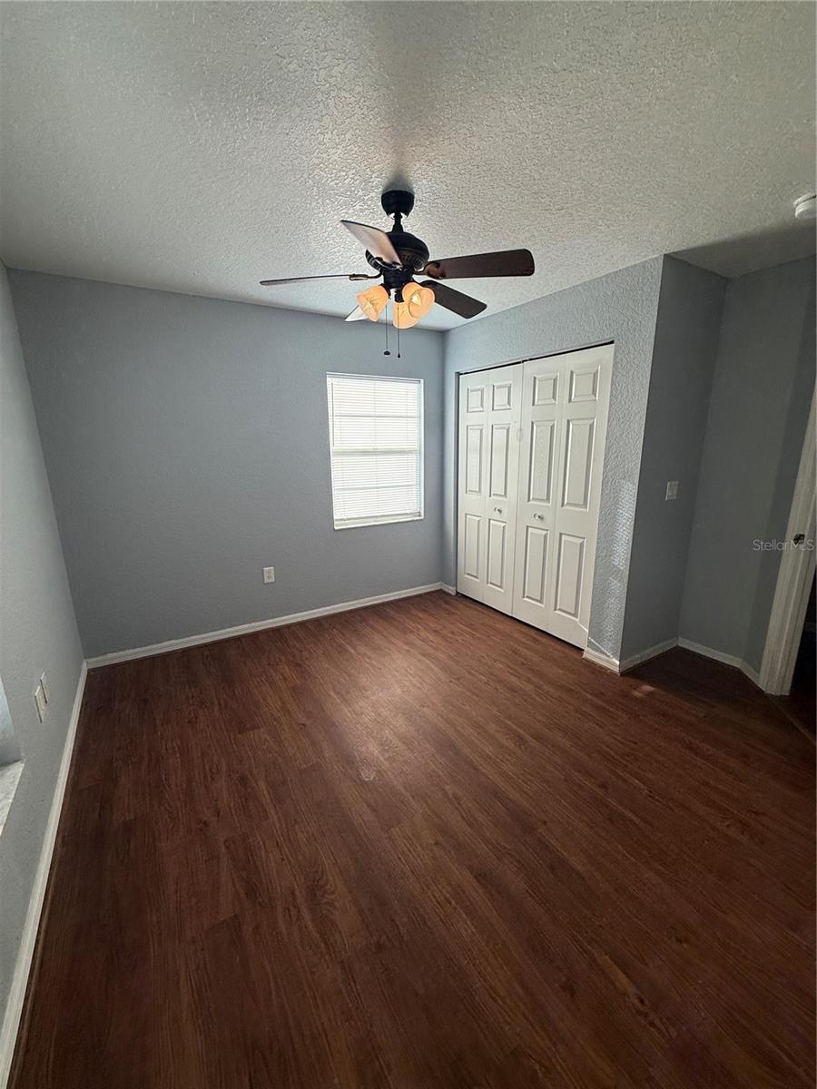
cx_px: 408
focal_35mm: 14
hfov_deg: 85.7
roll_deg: -0.3
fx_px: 441
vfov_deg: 102.1
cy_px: 544
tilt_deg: -12.8
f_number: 2.2
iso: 64
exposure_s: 1/231
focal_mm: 2.22
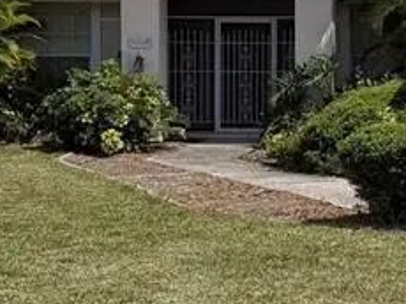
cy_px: 87
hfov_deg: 17.8
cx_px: 443
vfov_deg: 13.8
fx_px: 1254
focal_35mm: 107
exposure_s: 1/5319
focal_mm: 6.76
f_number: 1.78
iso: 80
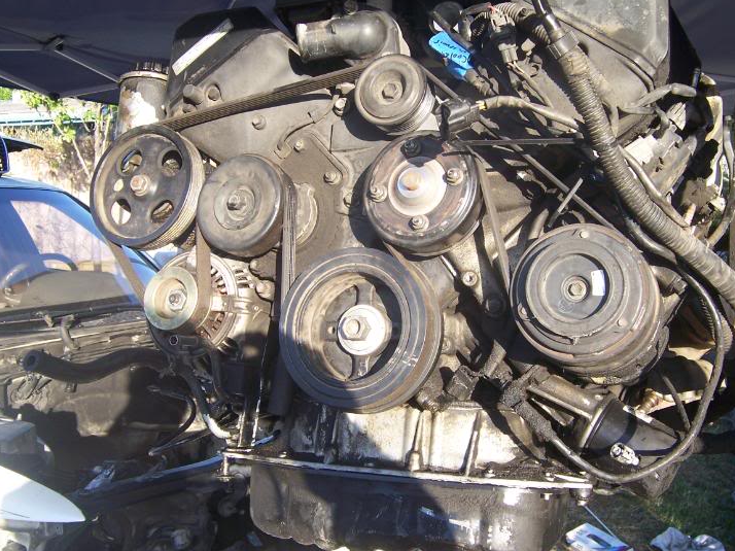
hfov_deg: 50.1
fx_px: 785
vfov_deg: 38.6
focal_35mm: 37
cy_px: 268
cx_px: 376
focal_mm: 5.5
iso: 80
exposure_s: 1/125
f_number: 3.4
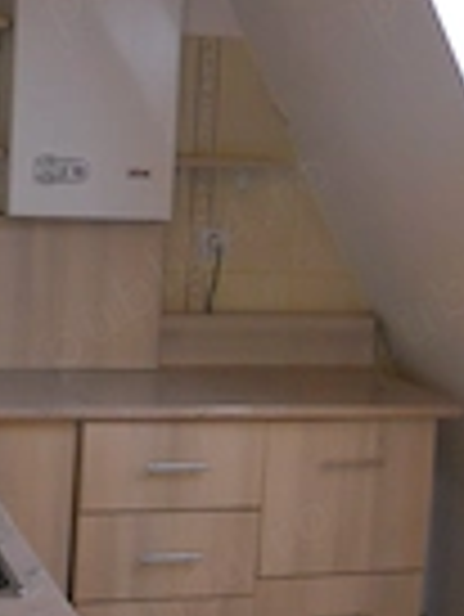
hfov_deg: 18.3
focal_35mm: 79
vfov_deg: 24.7
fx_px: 1410
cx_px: 27
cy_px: 337
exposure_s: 1/30
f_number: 3.2
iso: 320
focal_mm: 4.9
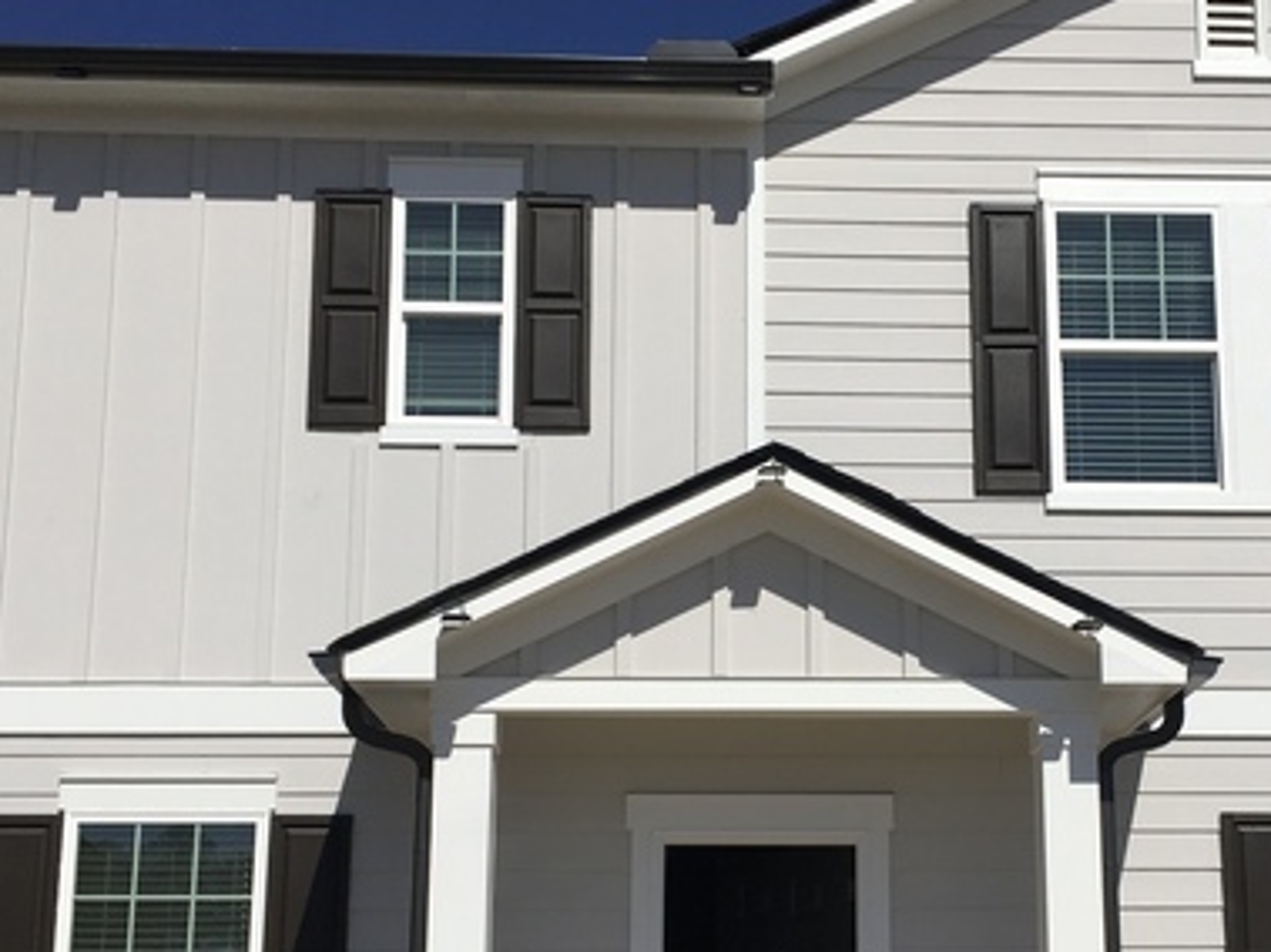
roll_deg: -0.2
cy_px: 677
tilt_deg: +11.9
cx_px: 820
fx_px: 1872
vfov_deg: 28.3
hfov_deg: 37.2
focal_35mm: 51
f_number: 2.2
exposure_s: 1/4049
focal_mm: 4.15
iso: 25
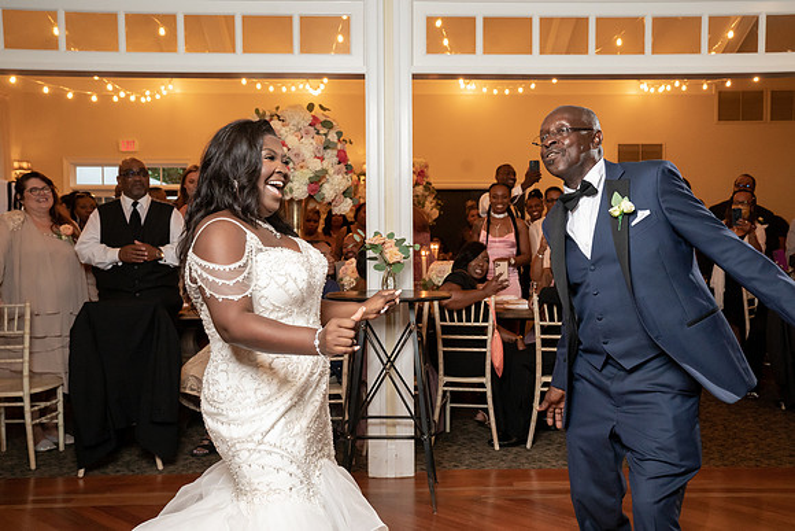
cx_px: 406
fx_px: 819
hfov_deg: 51.8
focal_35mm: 37
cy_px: 262
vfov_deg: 35.9
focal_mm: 36
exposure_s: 1/200
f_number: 5.6
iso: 4000
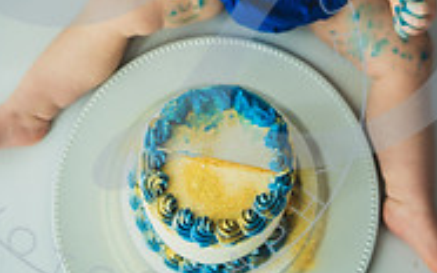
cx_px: 254
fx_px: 940
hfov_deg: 26.1
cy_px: -96
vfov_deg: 15.6
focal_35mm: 79
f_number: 2.8
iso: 200
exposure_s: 1/125
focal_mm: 32
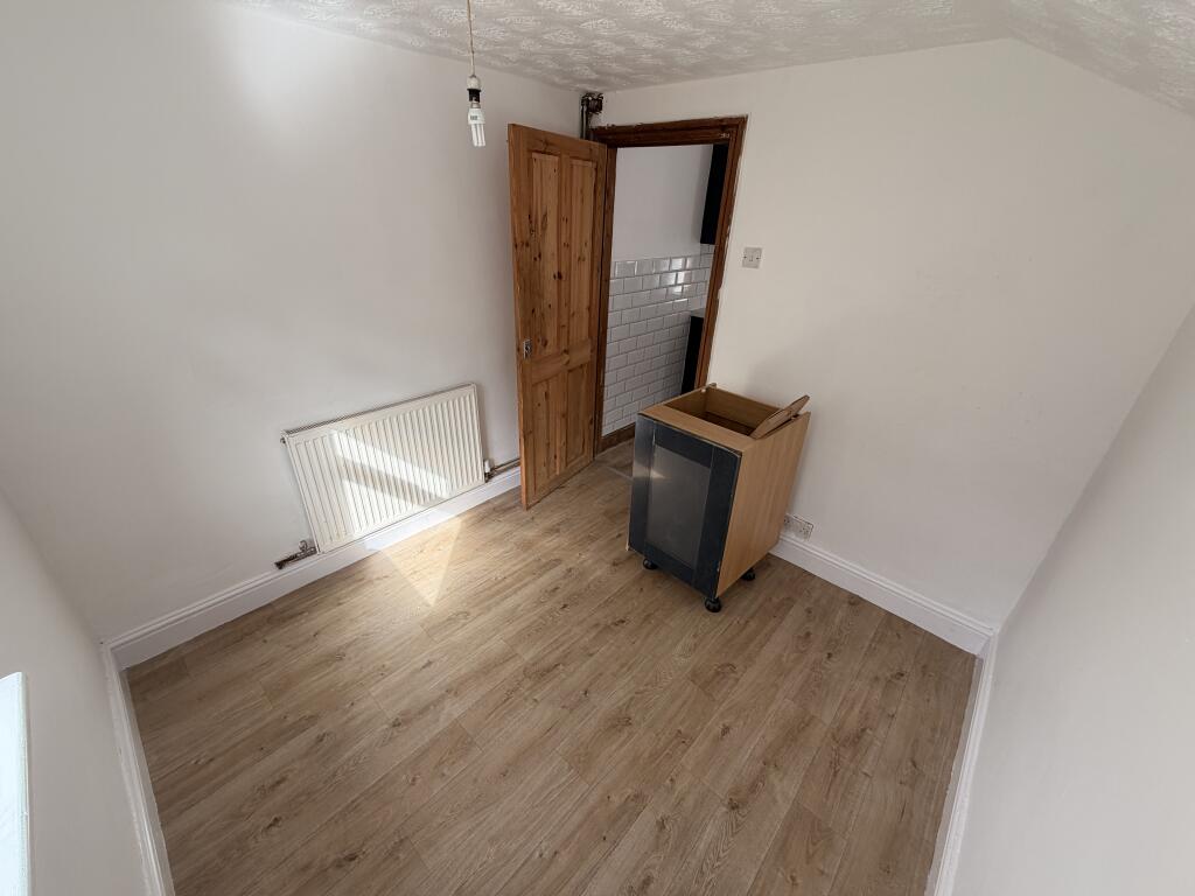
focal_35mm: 14
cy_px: 448
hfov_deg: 102.1
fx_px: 483
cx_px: 598
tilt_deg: -26.4
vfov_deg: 85.7
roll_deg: -3.5
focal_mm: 2.22
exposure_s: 1/128
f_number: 2.2
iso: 50
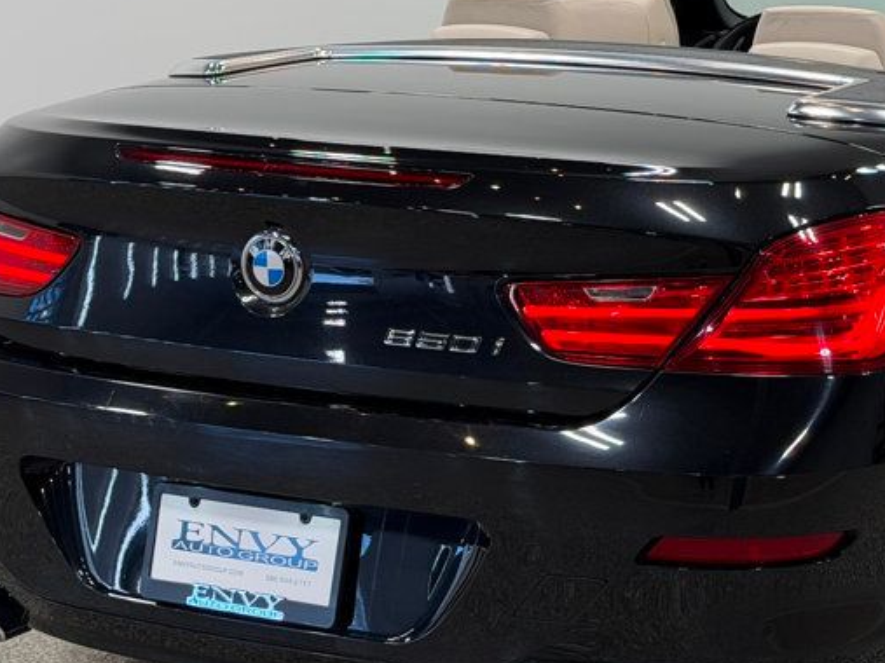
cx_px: 651
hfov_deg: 20.1
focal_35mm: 97
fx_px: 2479
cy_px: 309
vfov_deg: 15.2
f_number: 1.78
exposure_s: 1/179
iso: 50
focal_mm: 6.76
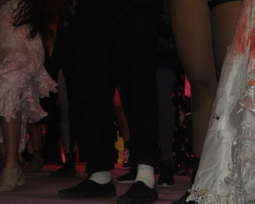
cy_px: -5
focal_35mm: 155
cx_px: 264
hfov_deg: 12.3
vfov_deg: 9.9
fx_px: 1170
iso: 800
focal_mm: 38
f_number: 5
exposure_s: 1/60
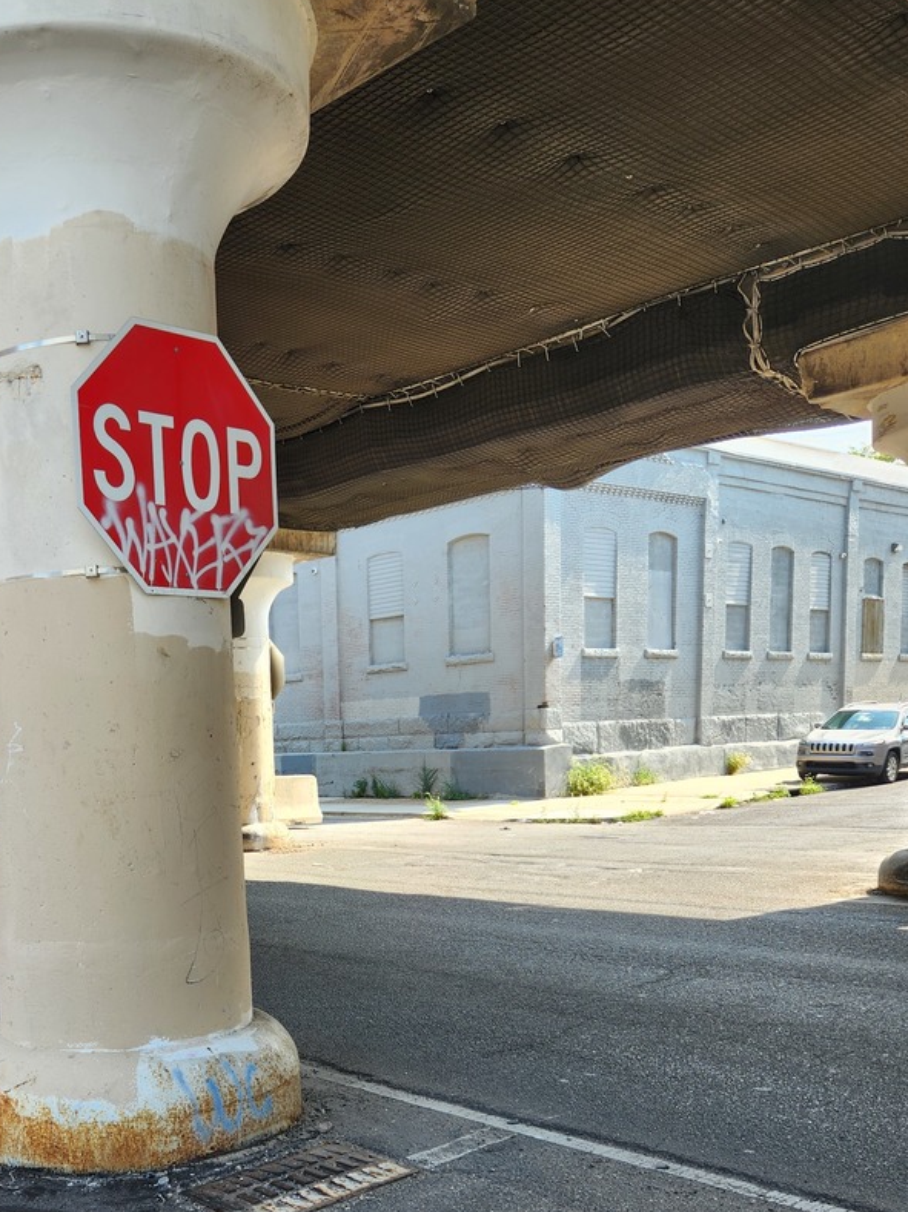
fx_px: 1225
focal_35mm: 35
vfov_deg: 51.2
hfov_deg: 39.6
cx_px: 226
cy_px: 853
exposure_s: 1/249
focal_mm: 5.4
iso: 20
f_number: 1.8
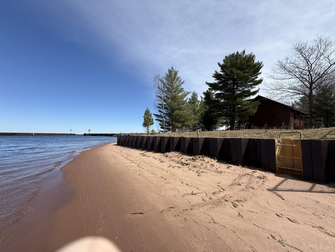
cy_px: 126
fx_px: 135
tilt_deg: +4.3
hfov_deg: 102.1
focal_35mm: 14
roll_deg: -0.2
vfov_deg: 85.7
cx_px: 168
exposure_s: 1/1901
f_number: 2.2
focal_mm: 2.22
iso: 50
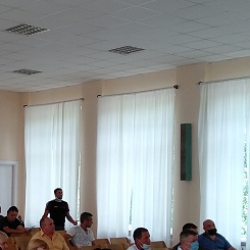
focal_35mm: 75
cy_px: 185
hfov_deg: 22.2
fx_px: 613
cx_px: 0
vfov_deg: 22.9
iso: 125
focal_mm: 3.82
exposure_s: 1/100
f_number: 2.2
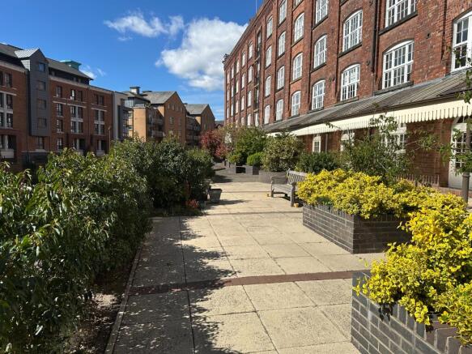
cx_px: 236
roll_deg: -1.7
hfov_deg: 71.6
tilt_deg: -3.7
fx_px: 327
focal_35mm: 24
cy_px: 177
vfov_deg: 56.8
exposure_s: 1/5525
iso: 80
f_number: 1.78
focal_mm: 6.86
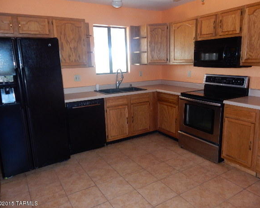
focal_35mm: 27
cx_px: 139
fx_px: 208
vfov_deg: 53.2
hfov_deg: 64.0
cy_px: 105
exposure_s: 1/30
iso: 220
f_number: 3.7
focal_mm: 4.5
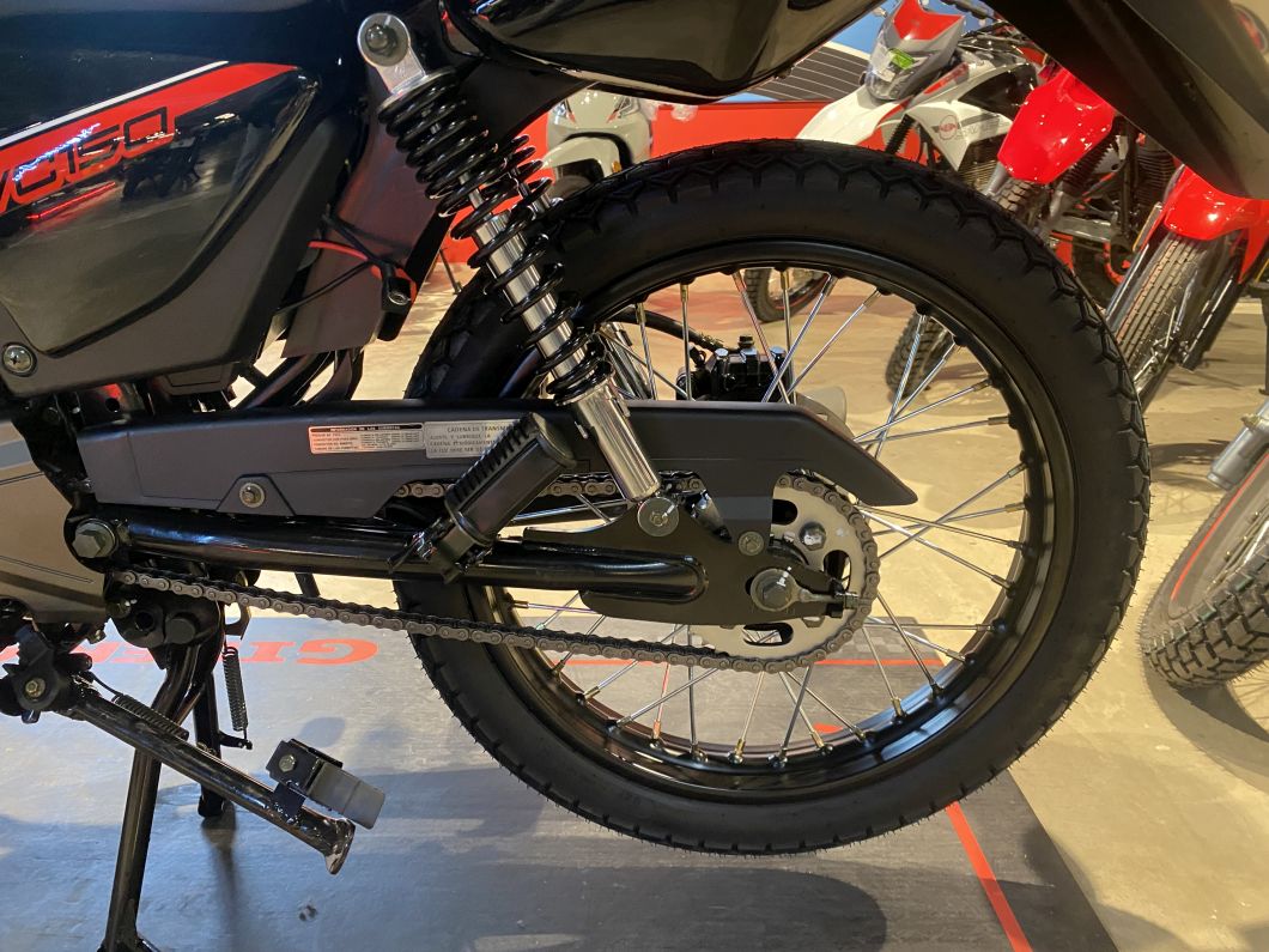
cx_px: 634
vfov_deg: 53.1
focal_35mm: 26
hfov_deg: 67.3
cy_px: 476
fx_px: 953
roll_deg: +3.6
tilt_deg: -19.8
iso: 500
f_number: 1.8
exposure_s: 1/50
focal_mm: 4.25
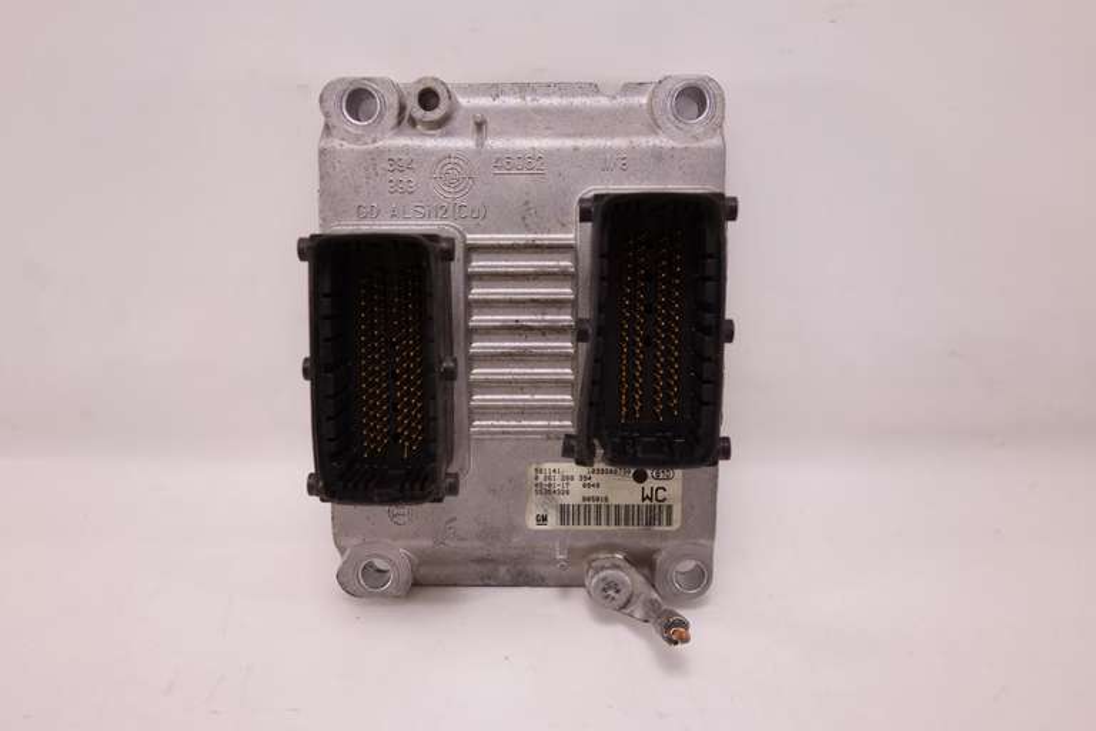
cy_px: 366
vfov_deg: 46.4
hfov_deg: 65.5
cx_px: 548
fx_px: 852
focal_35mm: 28
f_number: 2.8
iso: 125
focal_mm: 10.4
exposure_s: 1/100
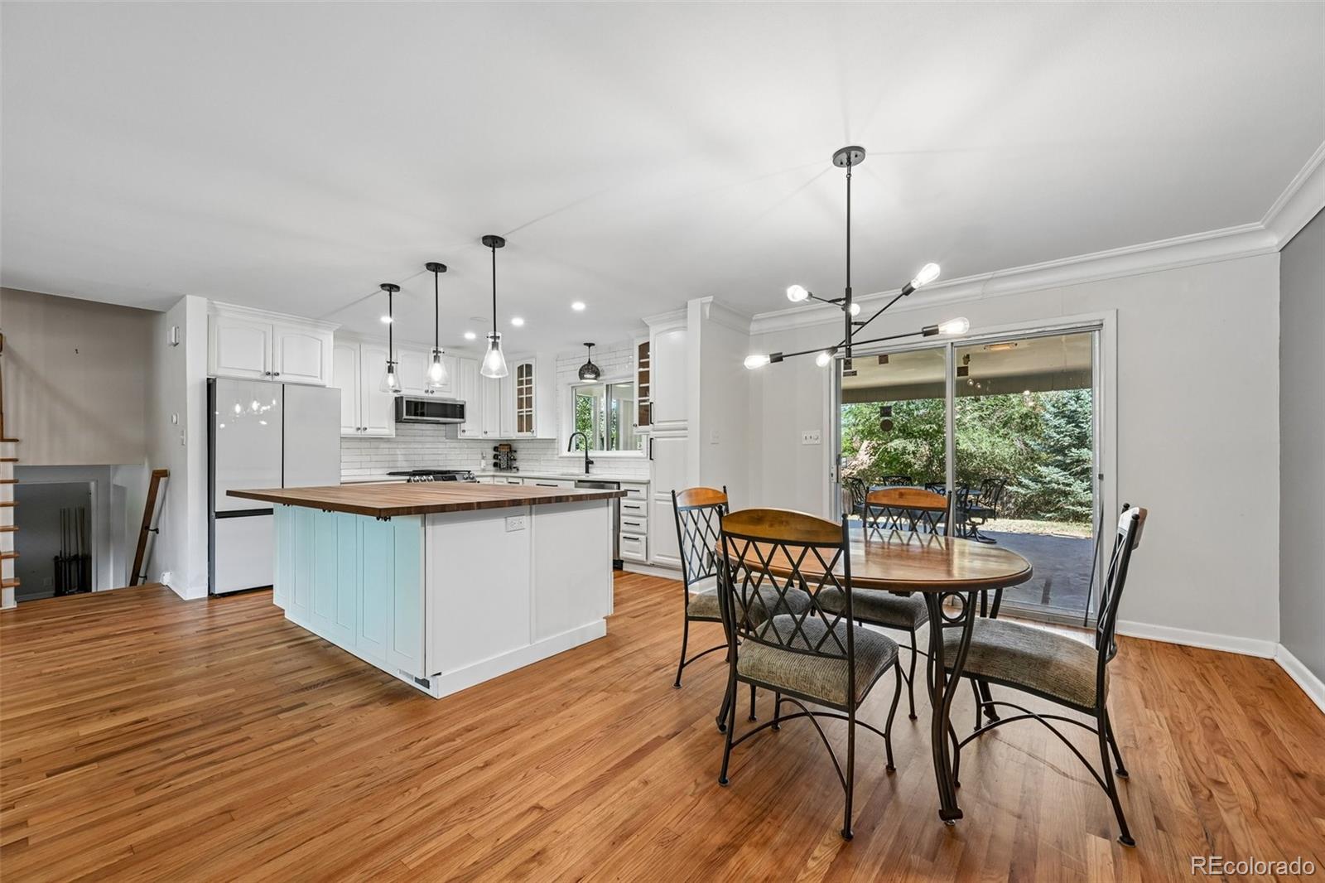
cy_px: 442
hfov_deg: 104.3
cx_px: 662
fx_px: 515
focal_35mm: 14
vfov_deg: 81.2
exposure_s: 1/15
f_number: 9
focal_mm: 14
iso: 280
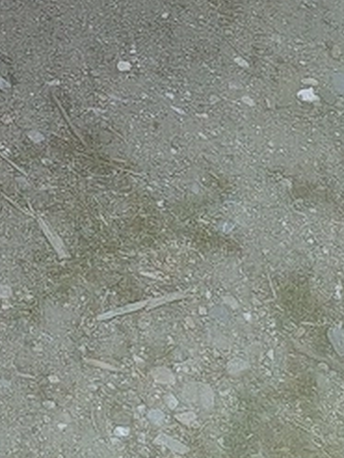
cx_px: -366
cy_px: -551
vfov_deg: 12.6
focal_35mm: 130
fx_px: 1720
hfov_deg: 10.4
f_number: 1.75
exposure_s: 1/513
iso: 100
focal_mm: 5.25
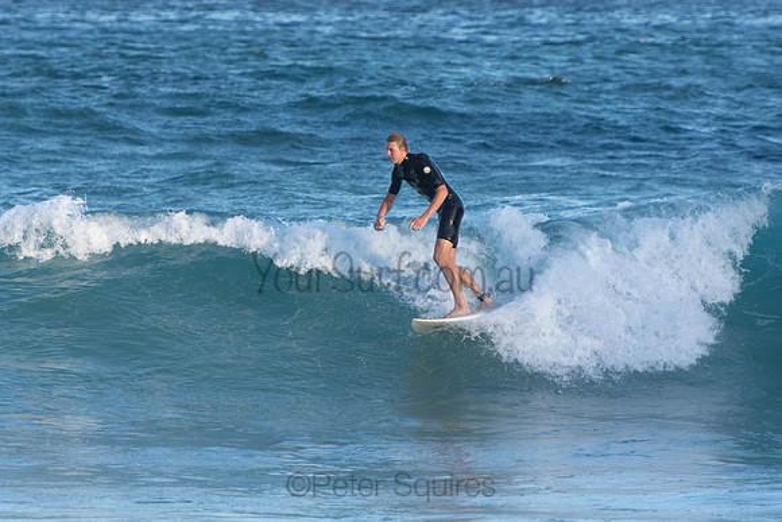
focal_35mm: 480
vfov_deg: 2.9
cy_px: 261
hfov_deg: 4.3
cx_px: 391
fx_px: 10429
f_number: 5.6
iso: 400
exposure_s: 1/640
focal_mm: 320
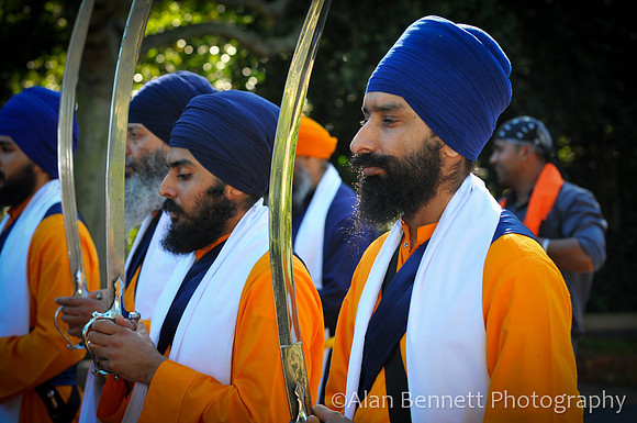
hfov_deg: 19.5
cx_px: 318
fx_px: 1855
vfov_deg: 13.0
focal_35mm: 105
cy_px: 212
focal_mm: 70
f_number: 4.5
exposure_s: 1/250
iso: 400
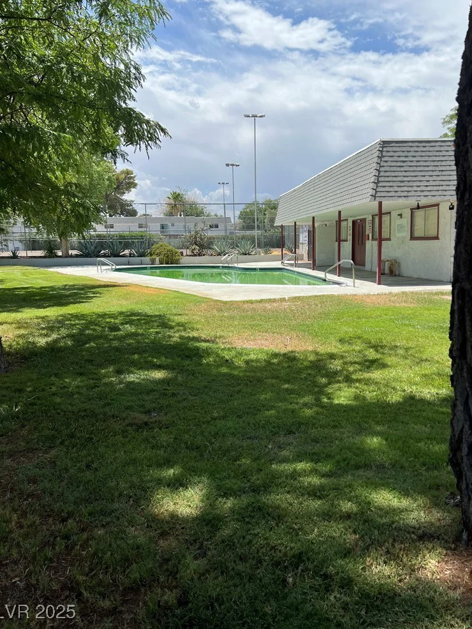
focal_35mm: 27
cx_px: 235
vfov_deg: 65.3
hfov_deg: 51.4
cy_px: 304
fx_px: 491
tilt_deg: -5.5
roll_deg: +2.7
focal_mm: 5.7
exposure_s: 1/5076
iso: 50
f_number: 1.5
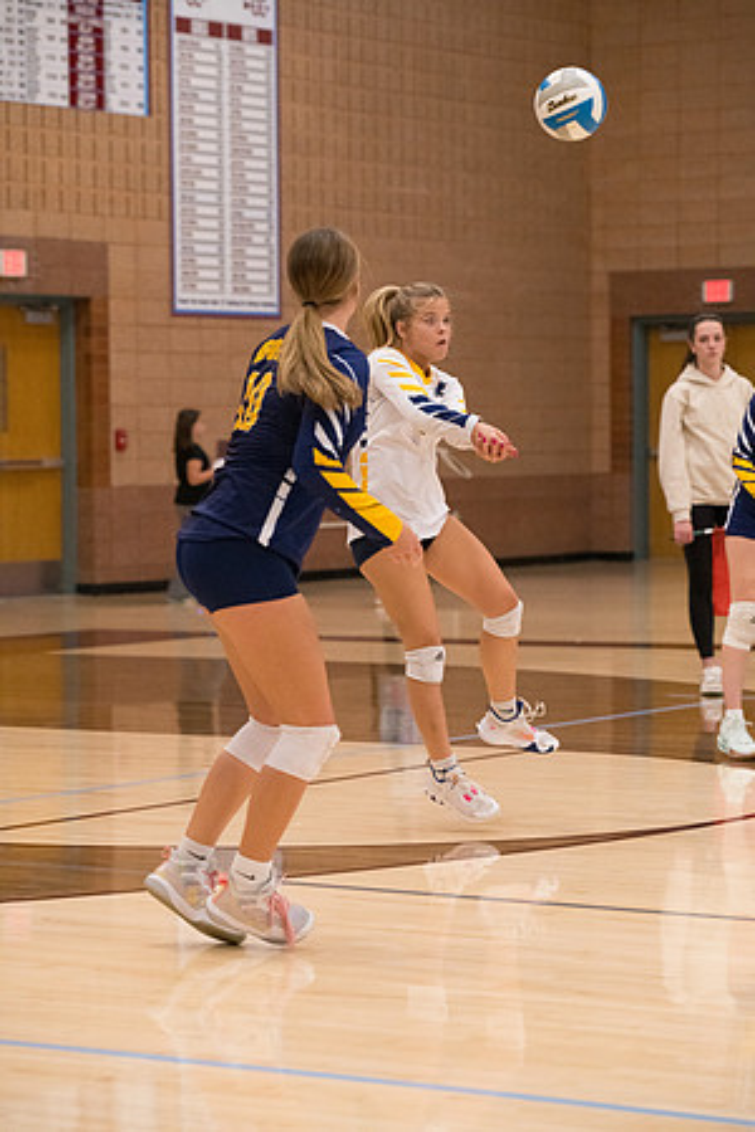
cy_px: 566
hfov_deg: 11.4
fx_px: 3775
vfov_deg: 17.1
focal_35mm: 120
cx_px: 378
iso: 8000
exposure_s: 1/1250
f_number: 4.5
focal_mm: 120
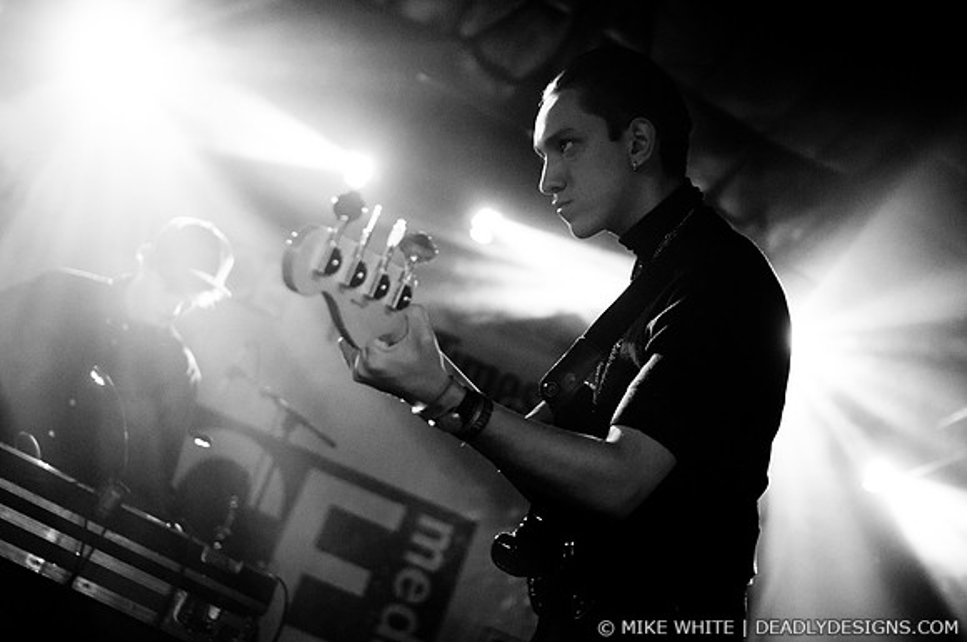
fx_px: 1207
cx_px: 484
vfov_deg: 29.8
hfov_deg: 43.7
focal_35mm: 45
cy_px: 321
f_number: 2.2
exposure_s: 1/80
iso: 1000
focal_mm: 30
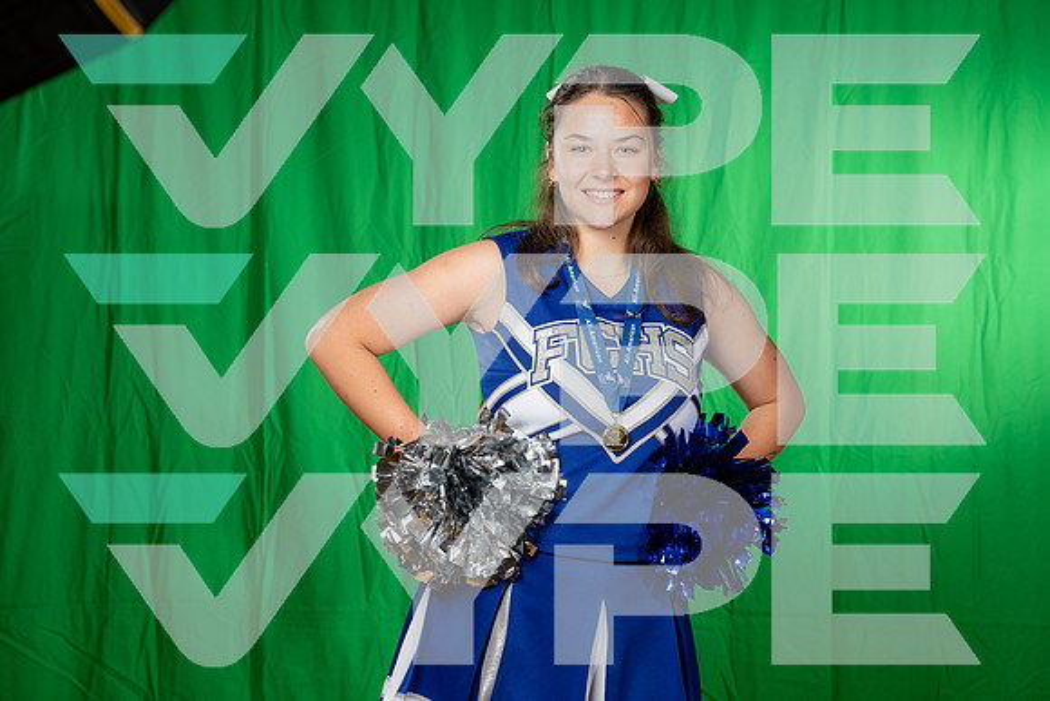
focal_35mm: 63
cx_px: 525
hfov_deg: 31.9
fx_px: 1838
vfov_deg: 21.6
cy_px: 350
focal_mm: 63
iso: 160
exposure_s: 1/250
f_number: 5
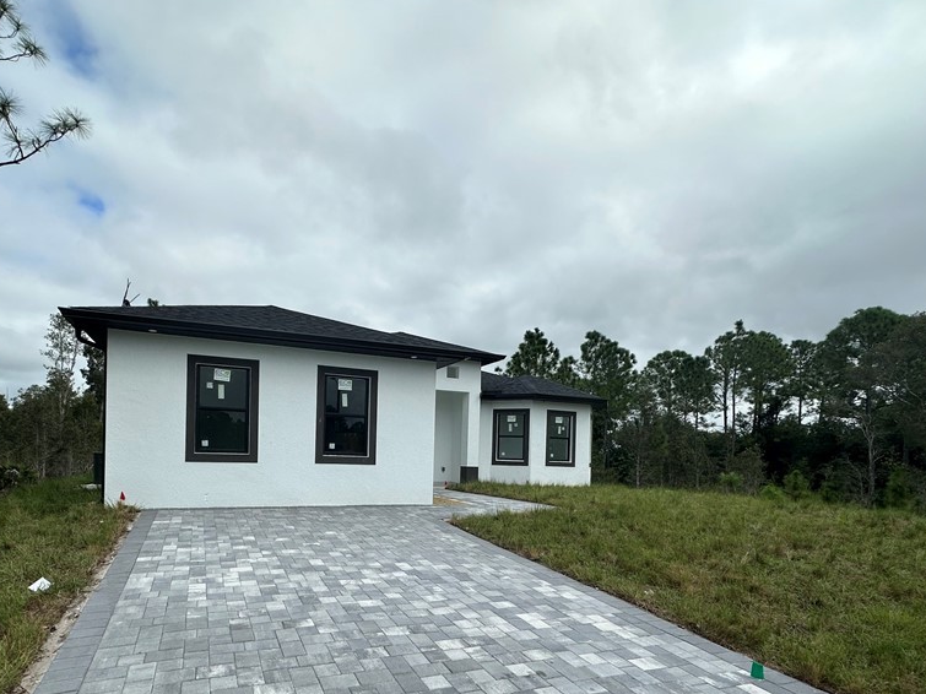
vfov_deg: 66.9
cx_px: 394
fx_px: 508
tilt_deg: +1.2
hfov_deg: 84.1
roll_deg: -1.9
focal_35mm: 19
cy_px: 461
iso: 40
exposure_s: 1/1949
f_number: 2.2
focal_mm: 2.22
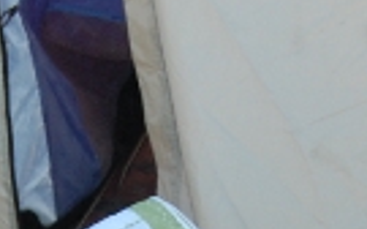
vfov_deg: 5.7
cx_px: 122
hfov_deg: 9.4
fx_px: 2242
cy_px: 461
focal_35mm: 224
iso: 400
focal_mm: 31
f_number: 5
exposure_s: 1/500
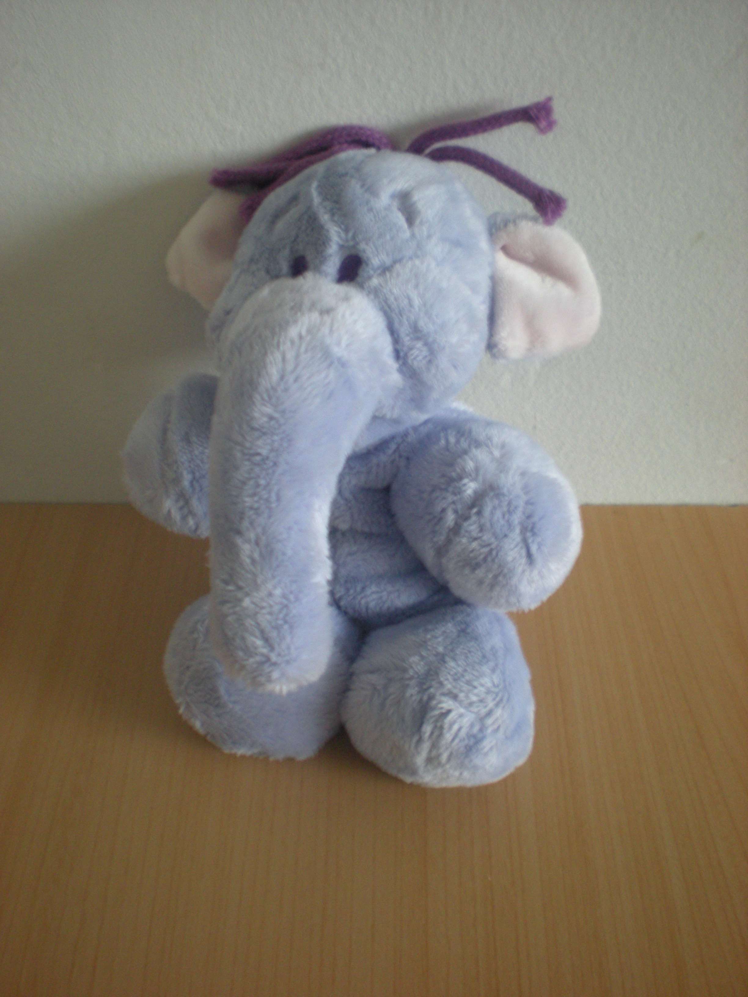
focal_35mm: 38
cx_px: 374
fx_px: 1095
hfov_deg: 37.7
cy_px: 498
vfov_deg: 49.0
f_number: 3.1
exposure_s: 1/16.2
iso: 200
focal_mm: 6.3
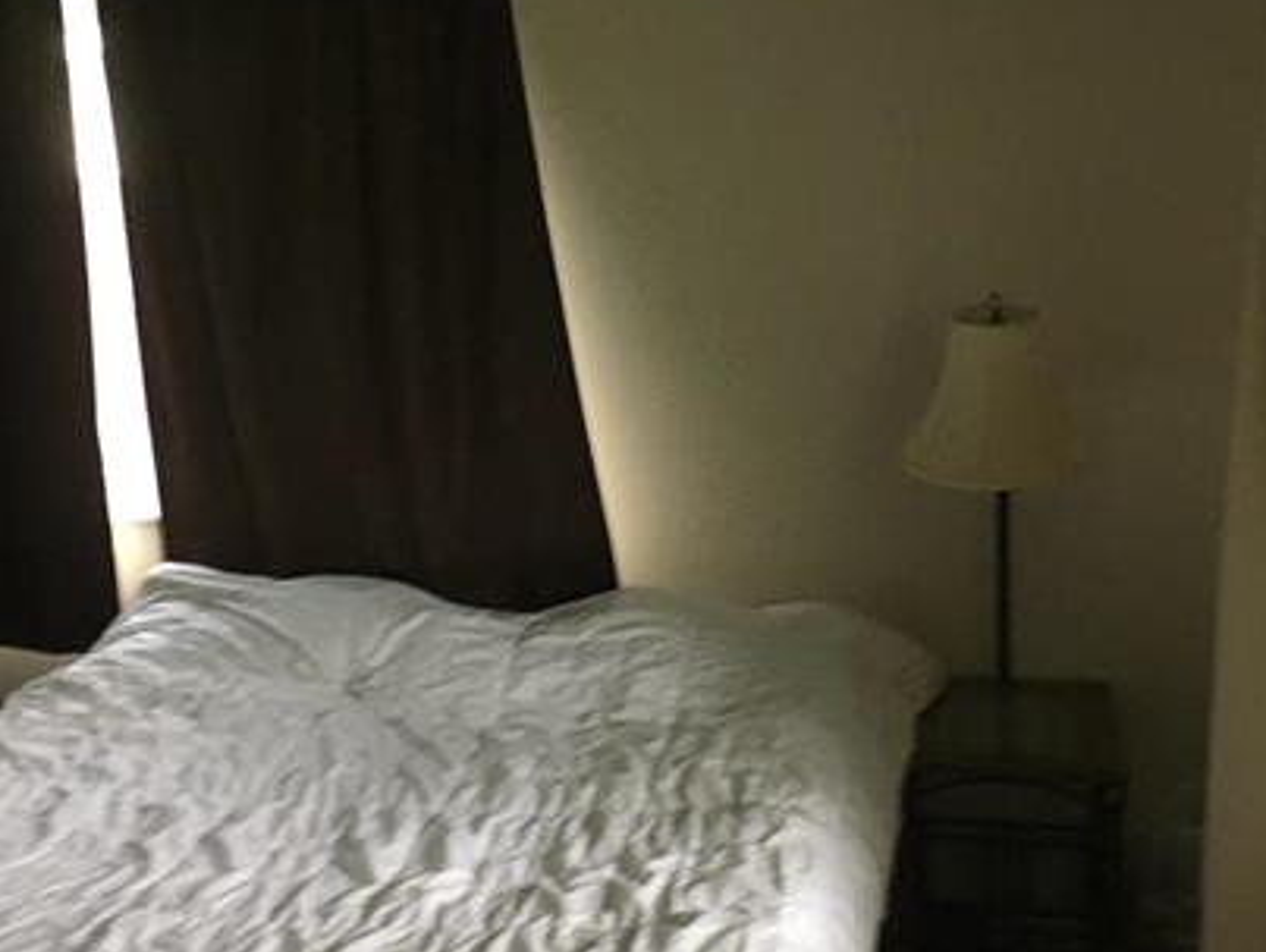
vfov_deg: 31.4
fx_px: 1684
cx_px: 675
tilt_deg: -4.0
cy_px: 361
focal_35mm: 46
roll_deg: +1.1
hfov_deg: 41.2
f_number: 2.2
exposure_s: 1/15
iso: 100
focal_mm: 4.15
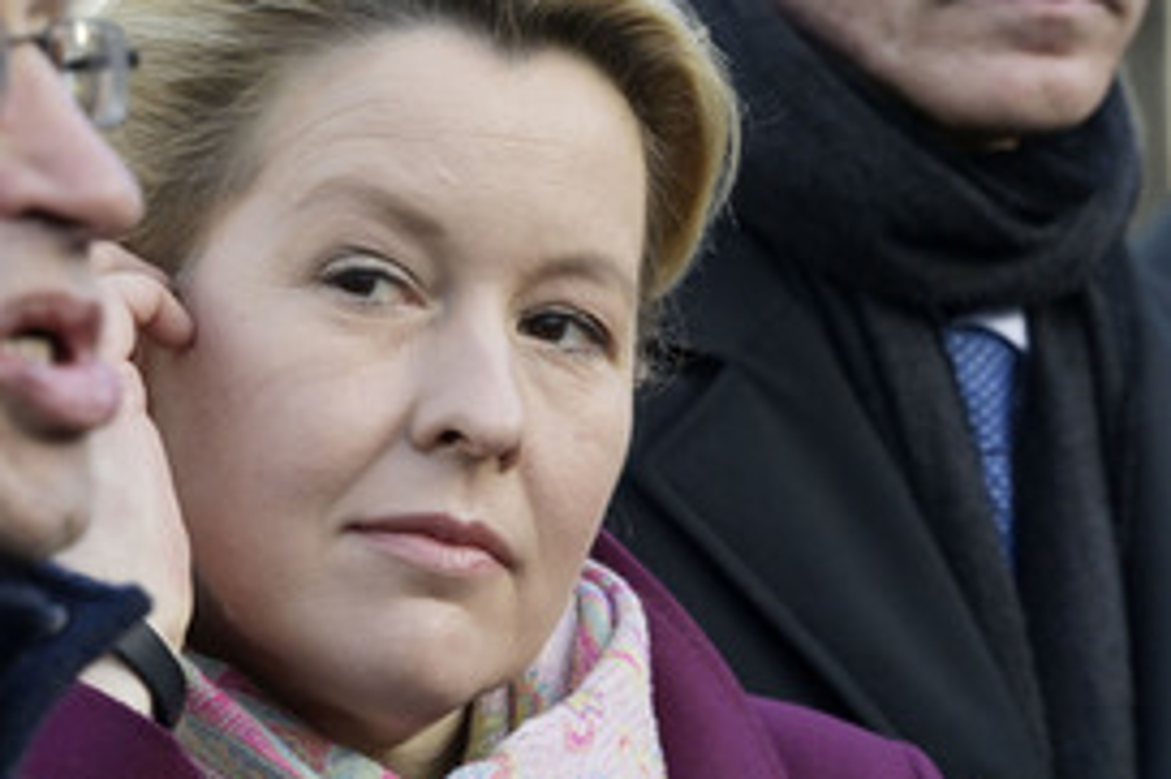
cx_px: 372
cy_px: 456
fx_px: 16156
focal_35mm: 497
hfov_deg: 4.2
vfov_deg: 2.8
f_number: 10
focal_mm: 300
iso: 2000
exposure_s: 1/400
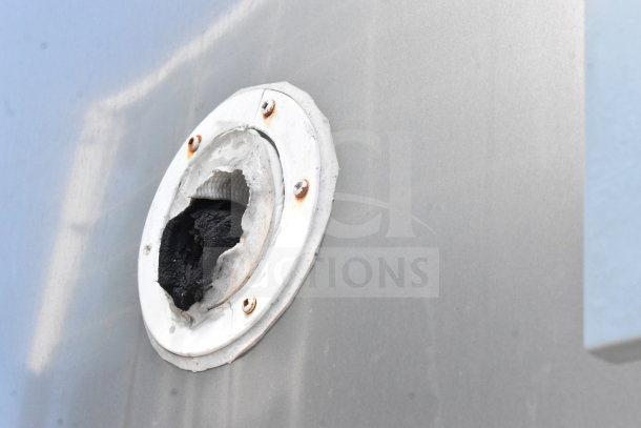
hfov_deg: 24.6
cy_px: 214
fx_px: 1469
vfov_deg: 16.6
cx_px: 320
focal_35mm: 82
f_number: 14
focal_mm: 55
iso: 6400
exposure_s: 1/800
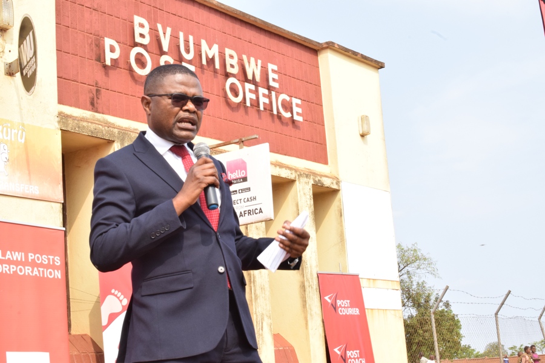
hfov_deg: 33.4
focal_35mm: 60
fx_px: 908
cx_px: 272
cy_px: 182
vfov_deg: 22.6
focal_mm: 40
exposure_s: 1/100
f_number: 29
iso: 800
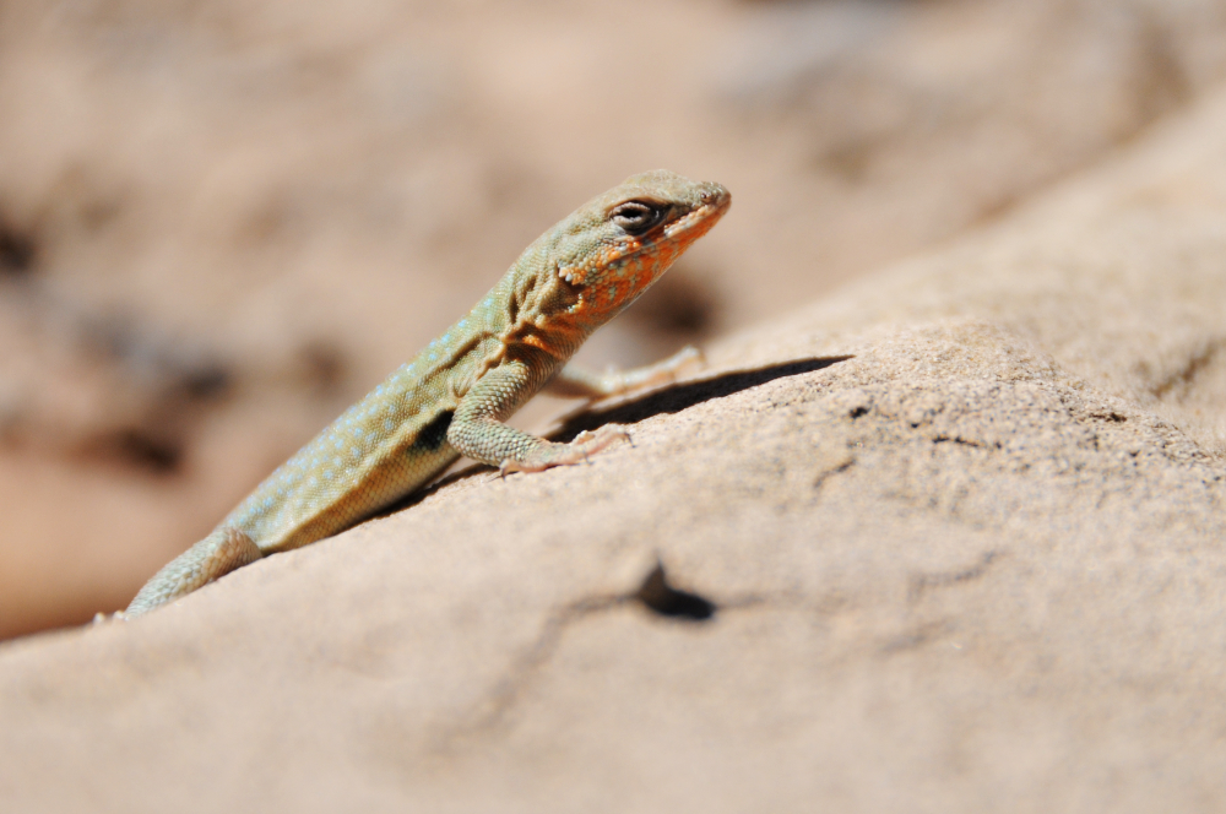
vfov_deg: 4.6
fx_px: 10203
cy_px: 407
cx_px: 613
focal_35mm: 300
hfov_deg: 6.9
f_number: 5.6
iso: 250
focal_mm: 200
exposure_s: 1/1600
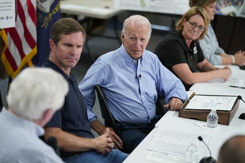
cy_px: 82
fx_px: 850
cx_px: 122
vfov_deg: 11.0
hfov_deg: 16.4
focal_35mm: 125
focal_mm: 125
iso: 2000
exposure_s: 1/500
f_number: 2.8
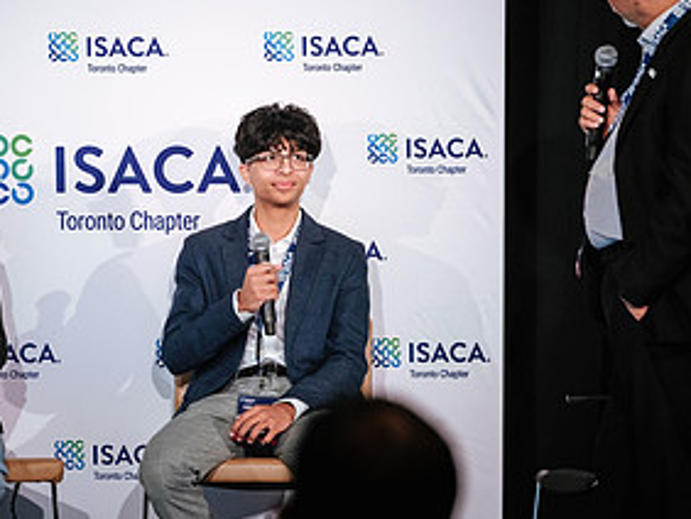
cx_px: 91
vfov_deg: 4.5
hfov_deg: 6.0
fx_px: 6553
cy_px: 278
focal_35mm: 328
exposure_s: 1/80
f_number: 2.8
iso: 800
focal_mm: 110.6
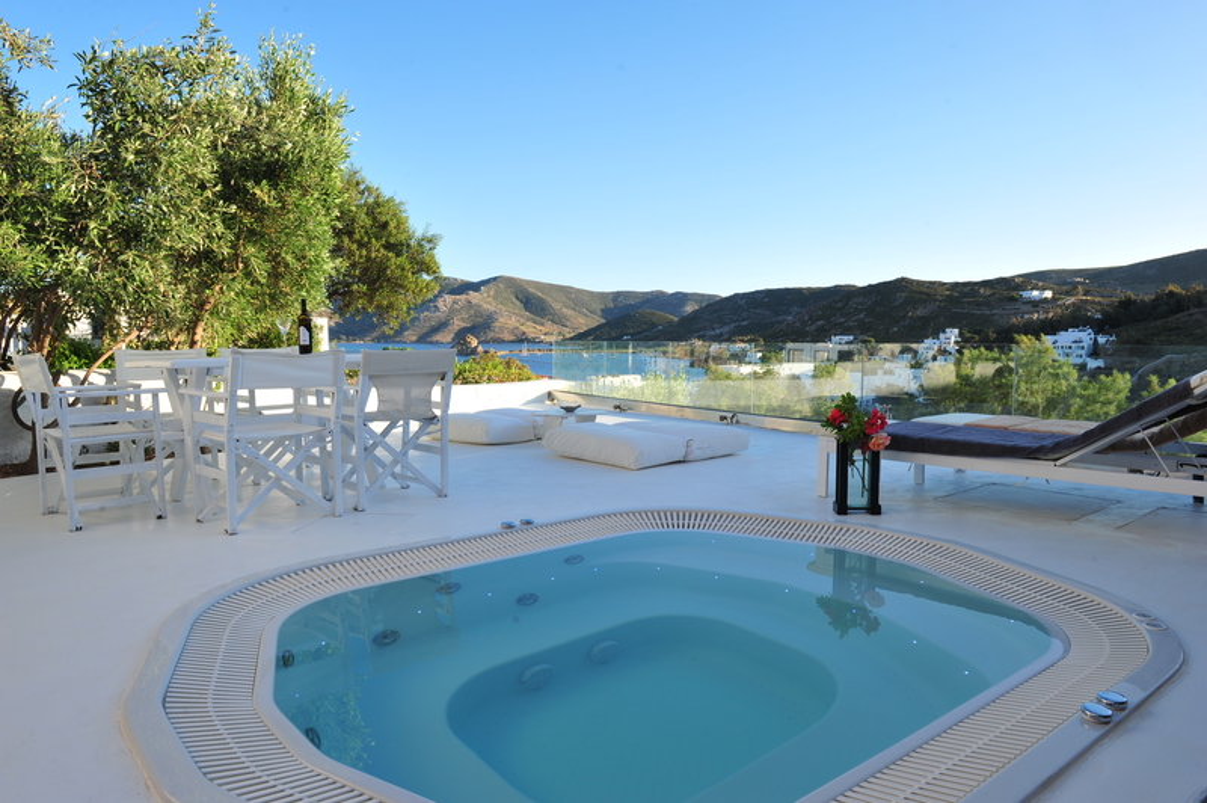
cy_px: 402
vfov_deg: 53.1
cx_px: 604
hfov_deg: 73.8
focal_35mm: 24
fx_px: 804
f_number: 13
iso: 320
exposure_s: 1/125
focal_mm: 24
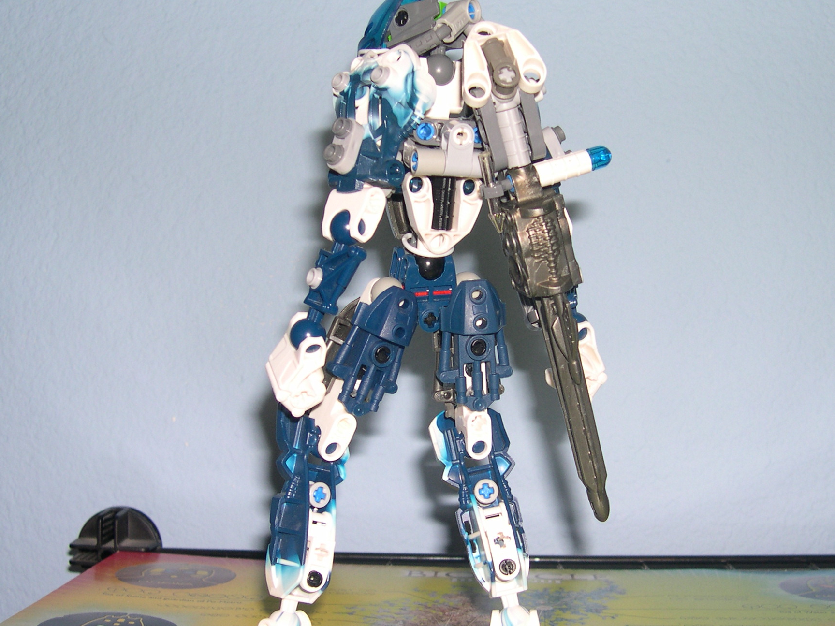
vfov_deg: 29.1
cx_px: 438
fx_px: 1206
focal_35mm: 50
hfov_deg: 38.2
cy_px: 325
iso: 100
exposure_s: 1/60
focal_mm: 8
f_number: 2.8
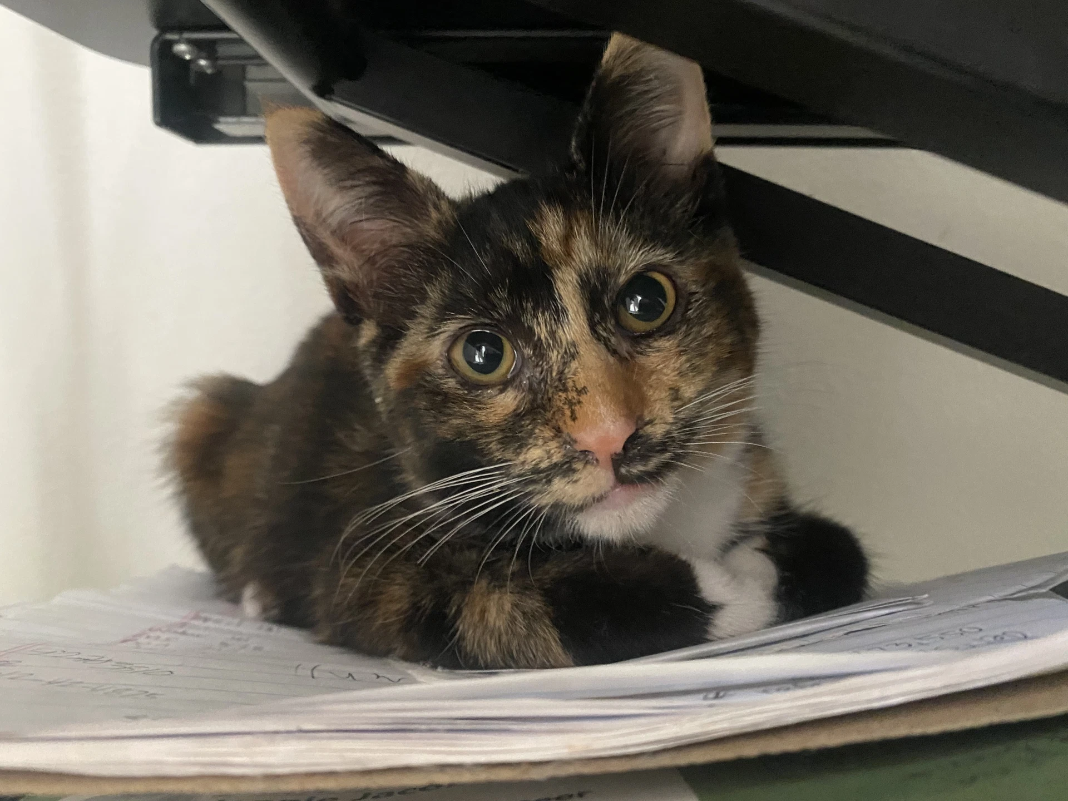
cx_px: 534
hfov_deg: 67.3
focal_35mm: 26
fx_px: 802
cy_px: 400
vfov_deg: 53.1
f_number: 1.8
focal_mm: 4.25
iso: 800
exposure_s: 1/30
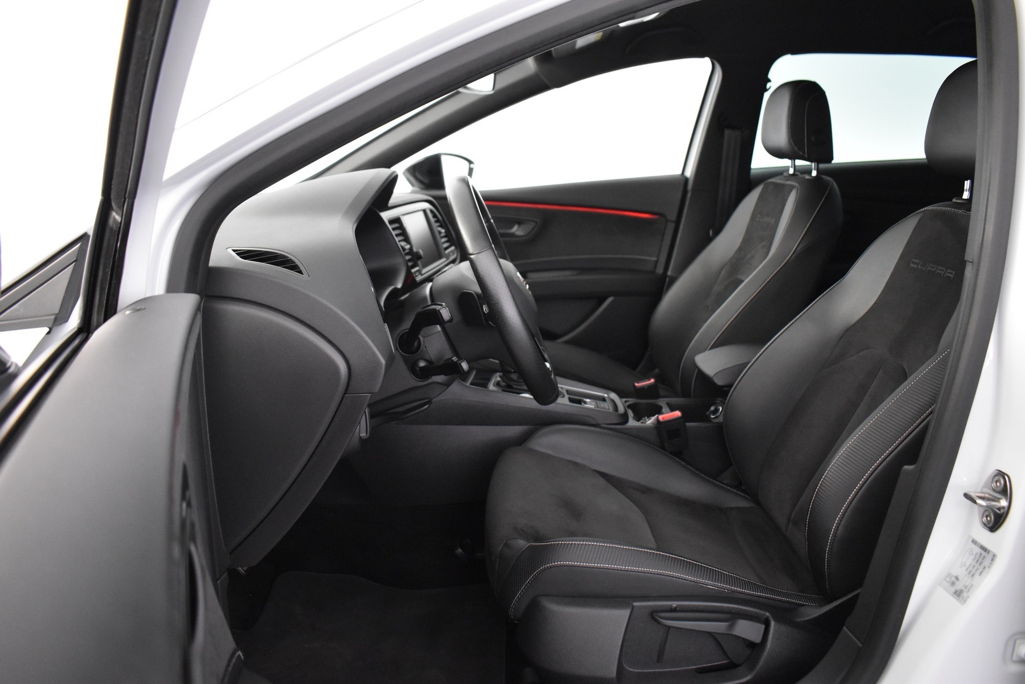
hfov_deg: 67.4
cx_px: 512
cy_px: 342
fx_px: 769
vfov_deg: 47.9
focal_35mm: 27
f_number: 3.5
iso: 3200
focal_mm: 18
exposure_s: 1/20
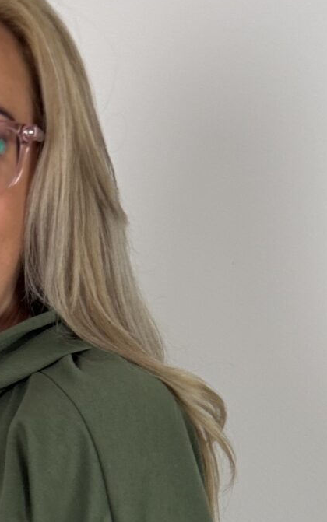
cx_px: -69
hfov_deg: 13.1
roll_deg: +2.0
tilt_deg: -20.9
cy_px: 910
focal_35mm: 97
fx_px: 1382
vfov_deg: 17.7
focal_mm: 6.76
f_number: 1.78
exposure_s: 1/100
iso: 100
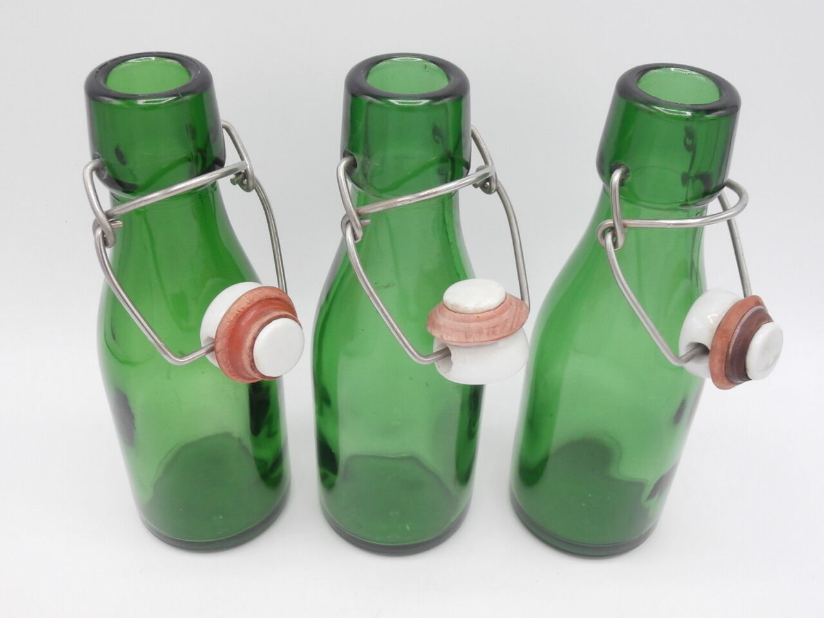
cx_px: 412
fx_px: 905
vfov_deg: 37.7
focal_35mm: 38
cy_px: 309
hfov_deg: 49.0
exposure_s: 1/320
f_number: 3.9
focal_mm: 6.67
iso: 200
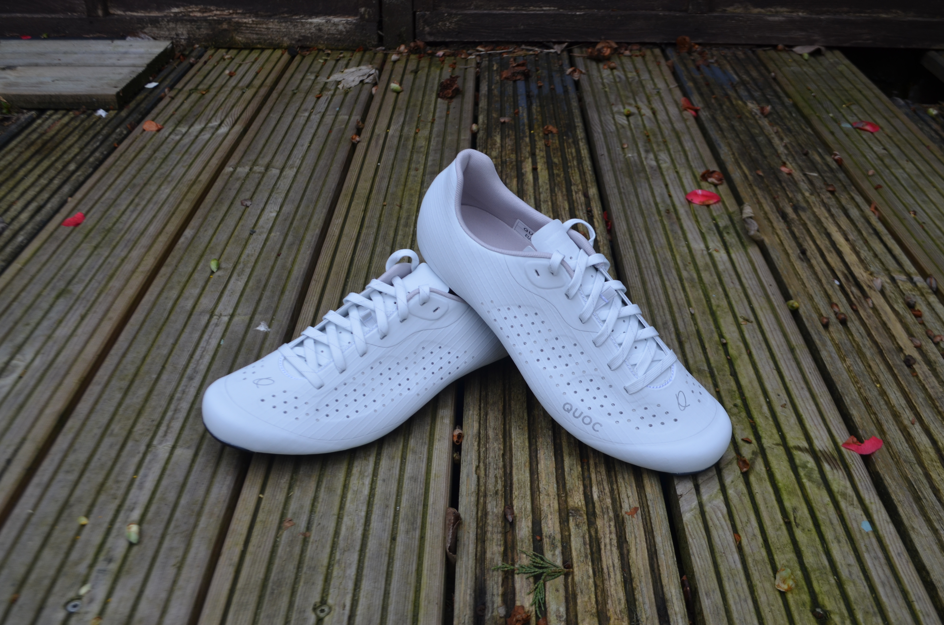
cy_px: 312
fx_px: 864
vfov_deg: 39.8
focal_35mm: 33
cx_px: 472
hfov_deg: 57.3
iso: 200
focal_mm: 22
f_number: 6.3
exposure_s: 1/160
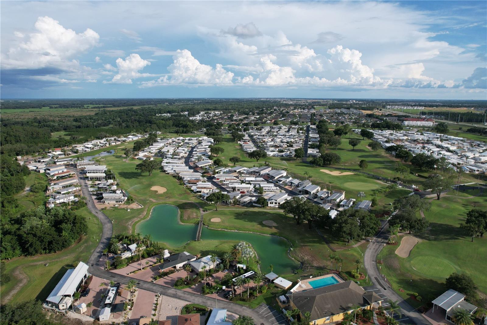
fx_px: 298
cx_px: 244
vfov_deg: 57.2
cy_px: 162
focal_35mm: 22
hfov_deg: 78.6
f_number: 2.8
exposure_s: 1/2500
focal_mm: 8.38
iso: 140
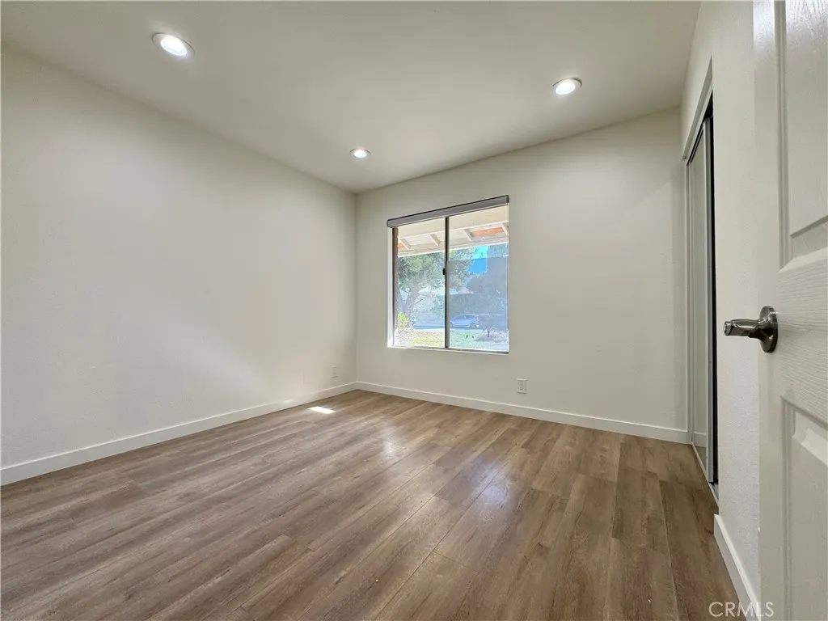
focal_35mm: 14
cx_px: 414
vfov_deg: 85.7
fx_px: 335
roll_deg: -0.2
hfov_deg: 102.1
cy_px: 310
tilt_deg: +0.3
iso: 50
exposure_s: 1/120
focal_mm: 2.22
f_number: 2.2
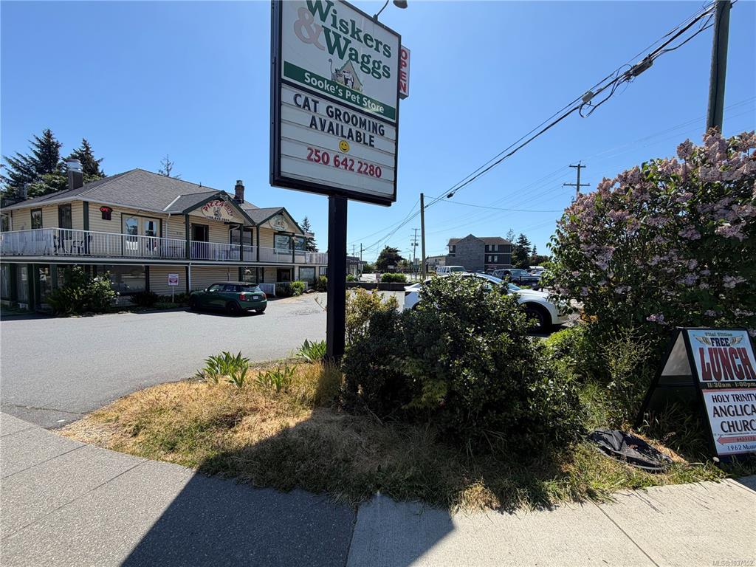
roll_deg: -1.0
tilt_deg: -2.3
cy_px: 284
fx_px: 306
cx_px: 378
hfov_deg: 102.1
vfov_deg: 85.7
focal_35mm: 14
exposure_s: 1/770
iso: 20
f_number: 2.2
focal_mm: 2.22
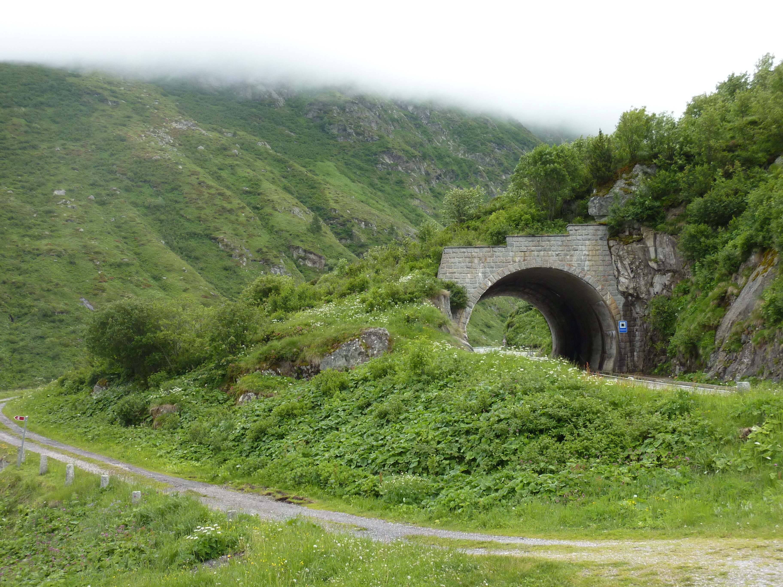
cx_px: 392
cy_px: 294
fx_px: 837
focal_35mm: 37
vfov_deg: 38.7
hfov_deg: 50.1
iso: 160
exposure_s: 1/250
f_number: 4
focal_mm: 6.1
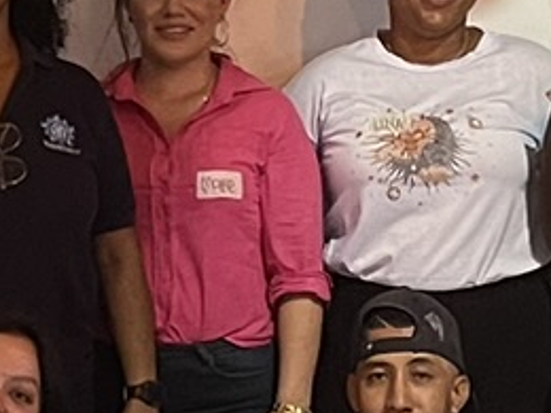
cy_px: 290
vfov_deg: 7.5
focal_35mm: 197
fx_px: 3136
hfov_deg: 10.0
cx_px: 100
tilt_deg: -5.3
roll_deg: +0.6
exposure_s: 1/40
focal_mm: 5.1
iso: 500
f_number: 1.6
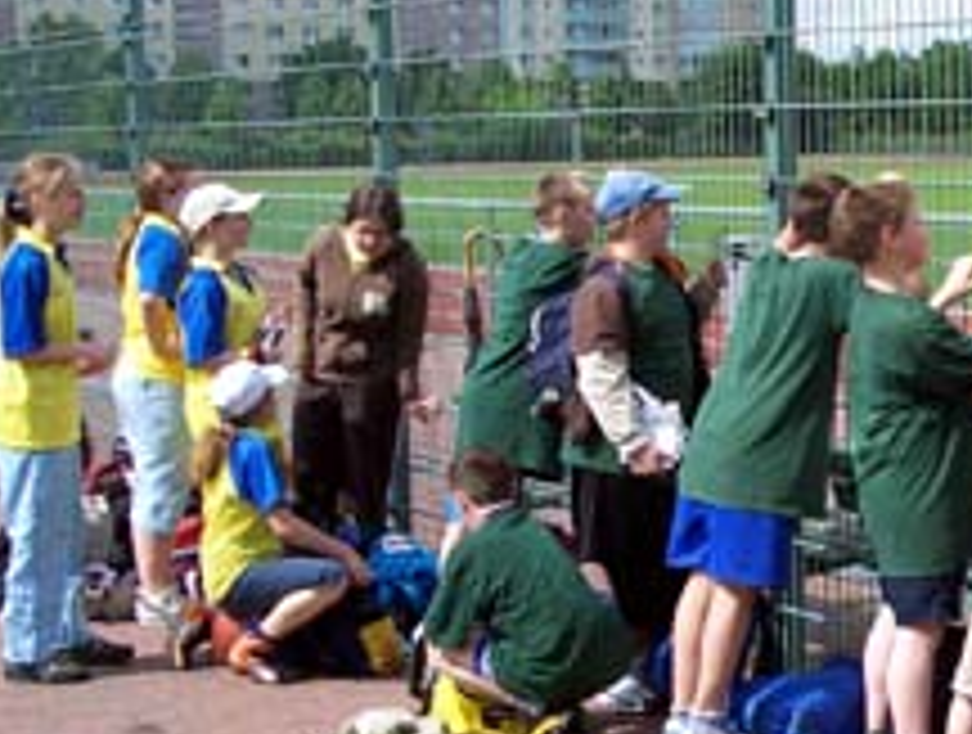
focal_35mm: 79
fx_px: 2223
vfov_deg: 18.7
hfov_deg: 23.6
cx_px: 972
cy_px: 446
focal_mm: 8
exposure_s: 1/500
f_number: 4.8
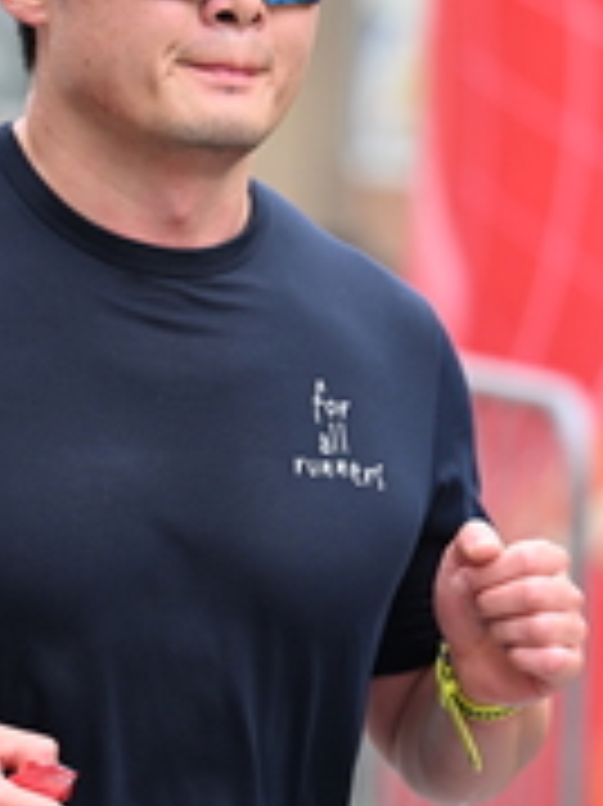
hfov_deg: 5.0
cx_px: 236
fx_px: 6953
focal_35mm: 299
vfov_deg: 6.6
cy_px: 221
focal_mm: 101
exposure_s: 1/1600
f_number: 2.8
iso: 640
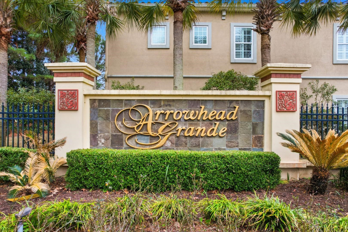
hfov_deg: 78.6
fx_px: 213
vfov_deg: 57.2
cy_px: 116
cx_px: 174
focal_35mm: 22
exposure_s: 1/15
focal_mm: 8.38
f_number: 2.8
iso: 100
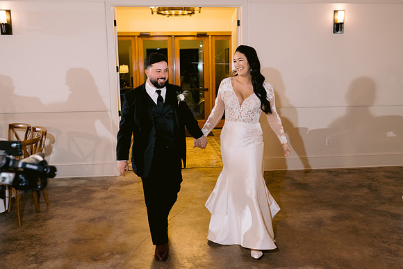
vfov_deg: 37.9
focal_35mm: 35
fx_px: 392
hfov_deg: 54.4
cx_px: 202
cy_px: 134
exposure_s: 1/125
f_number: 3.2
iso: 1600
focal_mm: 35
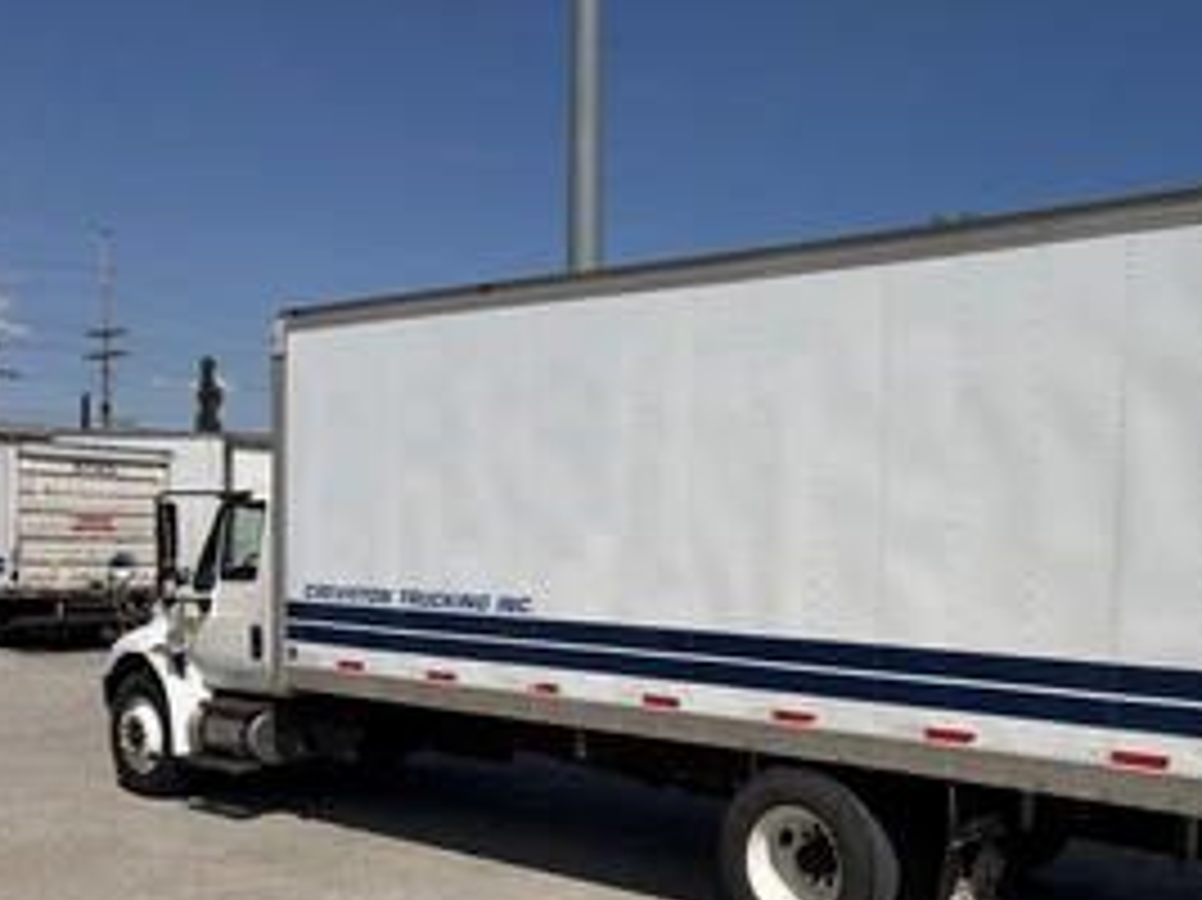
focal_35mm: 36
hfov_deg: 49.7
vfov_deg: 39.2
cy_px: 598
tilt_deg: -2.0
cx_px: 873
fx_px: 1249
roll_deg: -2.0
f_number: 1.78
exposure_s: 1/10309
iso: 80
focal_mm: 6.76
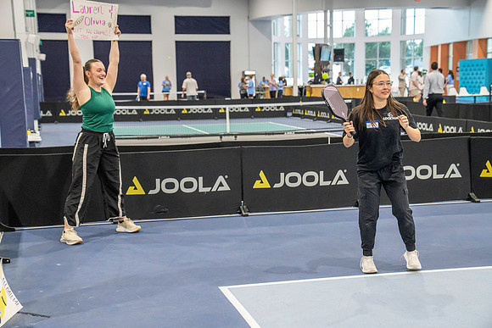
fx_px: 765
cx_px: 246
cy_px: 164
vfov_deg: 24.2
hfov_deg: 35.6
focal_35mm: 56
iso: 6400
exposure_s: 1/400
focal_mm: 56
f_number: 4
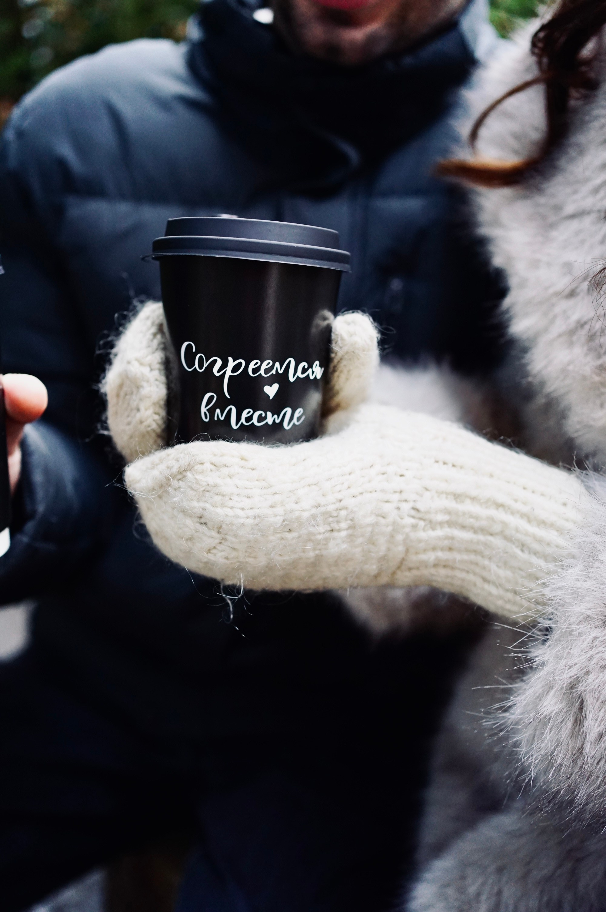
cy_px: 456
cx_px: 303
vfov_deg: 54.5
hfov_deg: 37.8
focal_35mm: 35
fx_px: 885
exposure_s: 1/250
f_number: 2.8
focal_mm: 35
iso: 2000
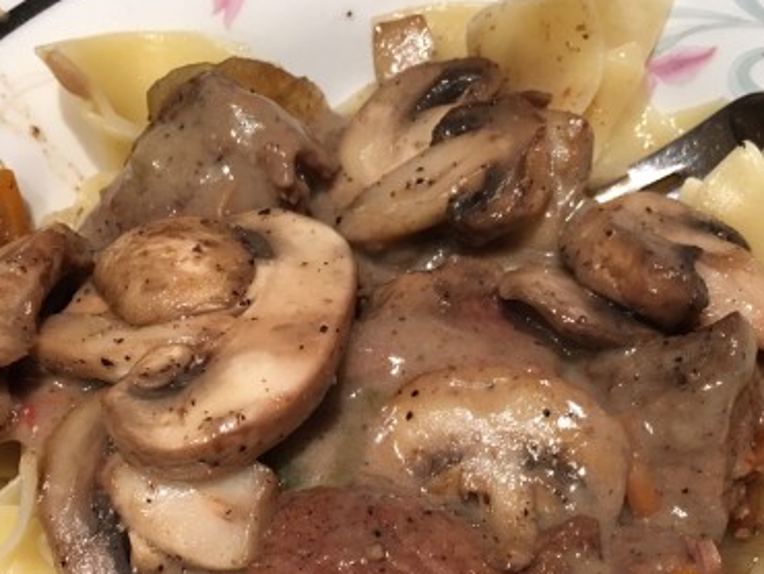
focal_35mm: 47
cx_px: 390
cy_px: 440
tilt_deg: -59.9
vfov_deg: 30.3
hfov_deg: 40.4
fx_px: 1038
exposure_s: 1/30
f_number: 2.2
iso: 125
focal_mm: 4.15
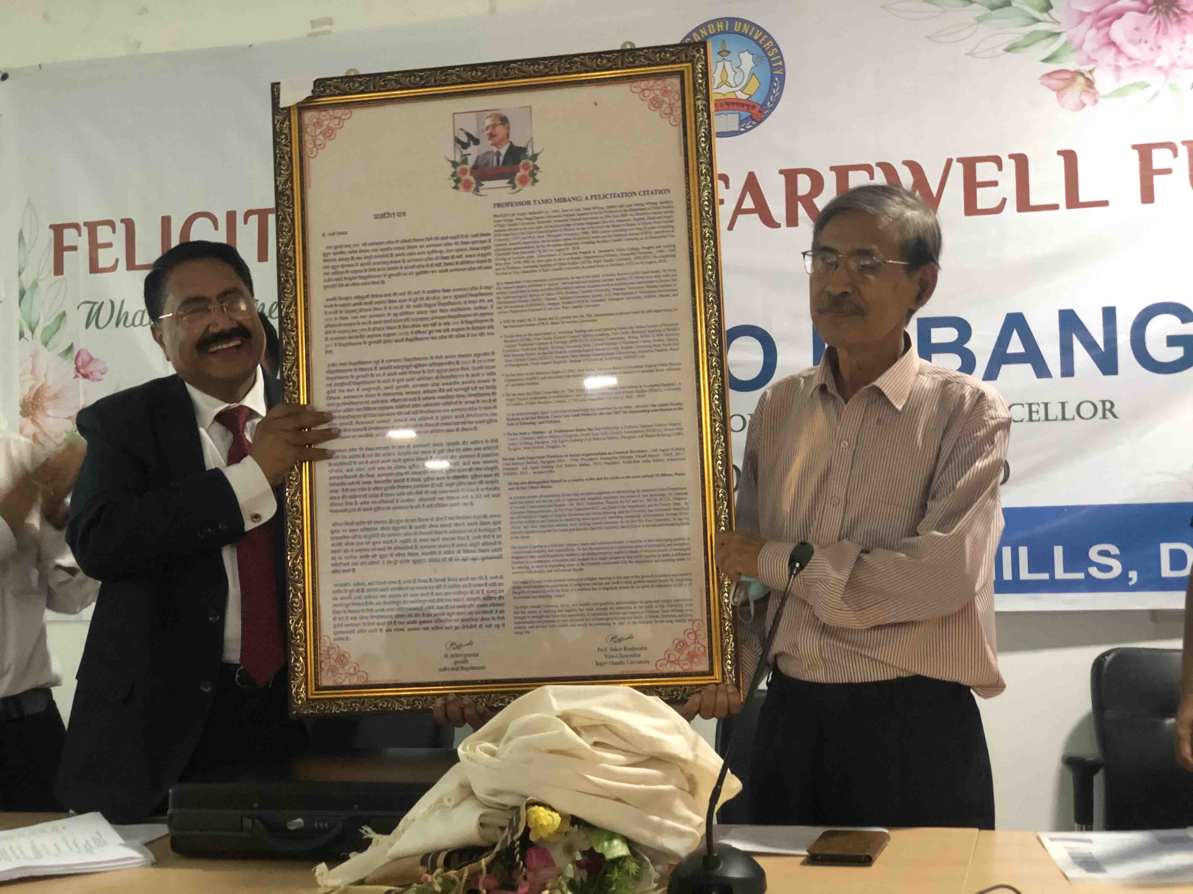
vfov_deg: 28.0
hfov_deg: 36.8
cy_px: 447
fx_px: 1792
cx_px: 596
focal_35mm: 52
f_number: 2.4
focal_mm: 6
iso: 160
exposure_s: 1/11
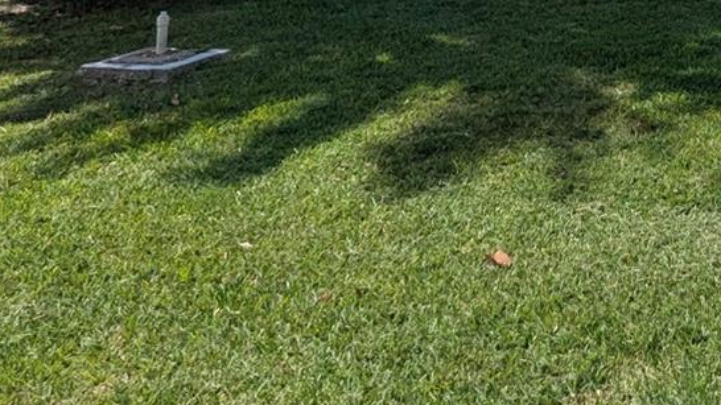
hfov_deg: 36.5
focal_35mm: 51
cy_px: -201
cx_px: 718
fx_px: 975
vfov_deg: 20.2
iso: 51
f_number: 2.2
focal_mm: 2.35
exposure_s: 1/3378
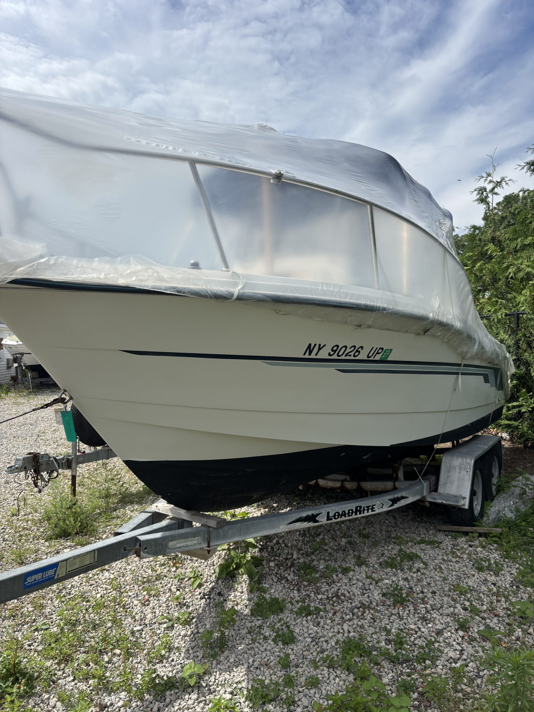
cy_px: 356
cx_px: 267
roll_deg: +0.6
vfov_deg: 67.3
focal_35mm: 26
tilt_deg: +0.4
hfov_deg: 53.1
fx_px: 535
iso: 50
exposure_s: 1/5618
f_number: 1.6
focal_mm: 5.96
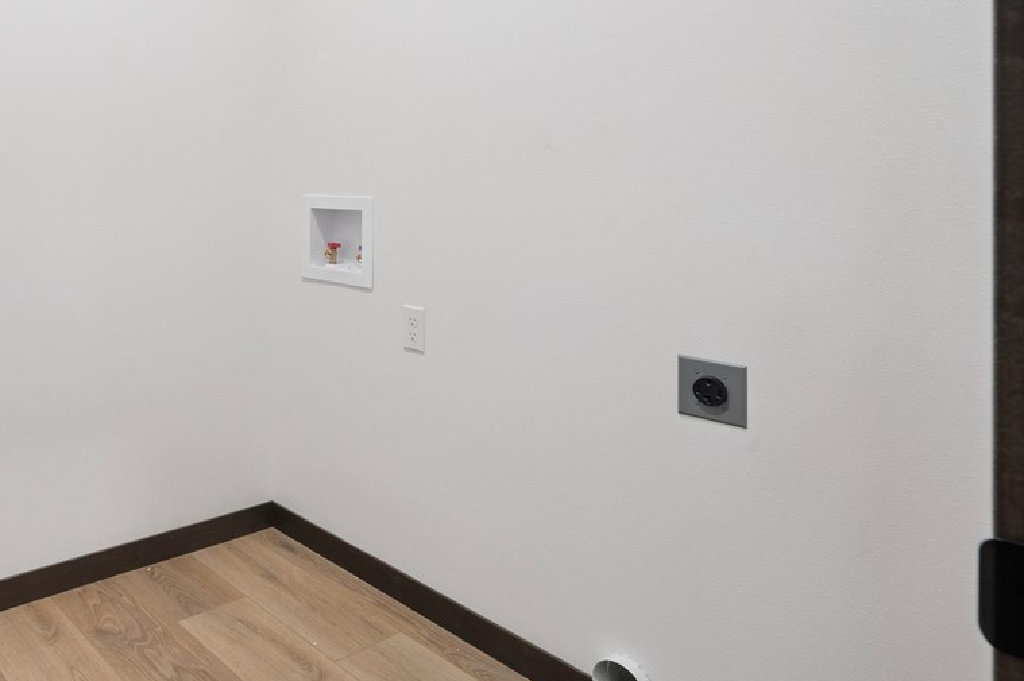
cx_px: 178
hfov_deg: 60.8
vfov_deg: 46.1
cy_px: 167
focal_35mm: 27
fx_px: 767
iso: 400
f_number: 10
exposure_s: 1/4
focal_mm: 16
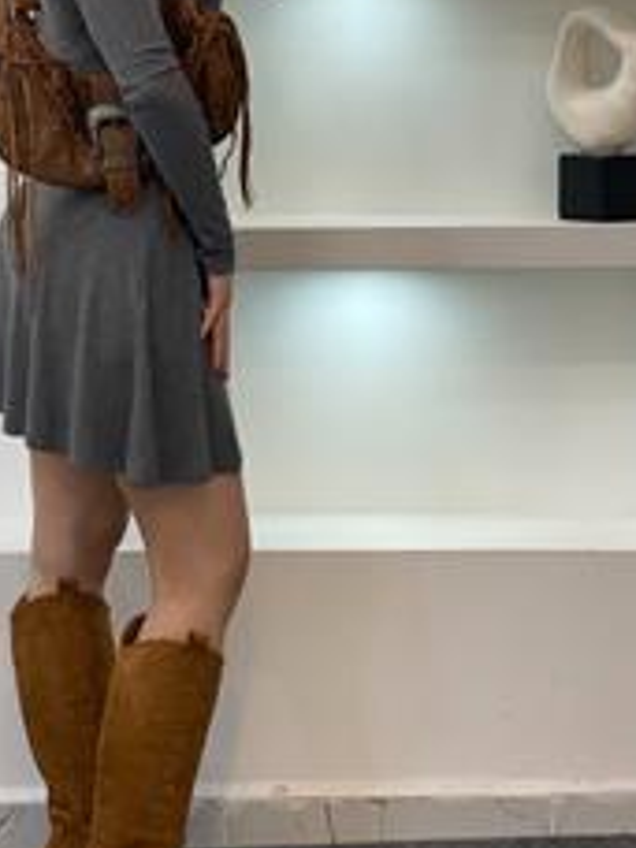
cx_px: 175
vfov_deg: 20.7
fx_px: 2303
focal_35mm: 94
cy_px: 244
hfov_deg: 15.7
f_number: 2
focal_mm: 6
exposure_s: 1/100
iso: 64
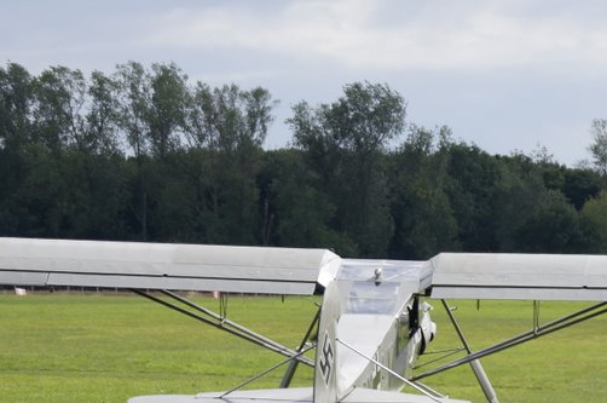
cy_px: 359
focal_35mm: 453
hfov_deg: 4.6
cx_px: 369
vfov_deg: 3.0
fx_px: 7626
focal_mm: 150
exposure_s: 1/1000
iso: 200
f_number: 5.6
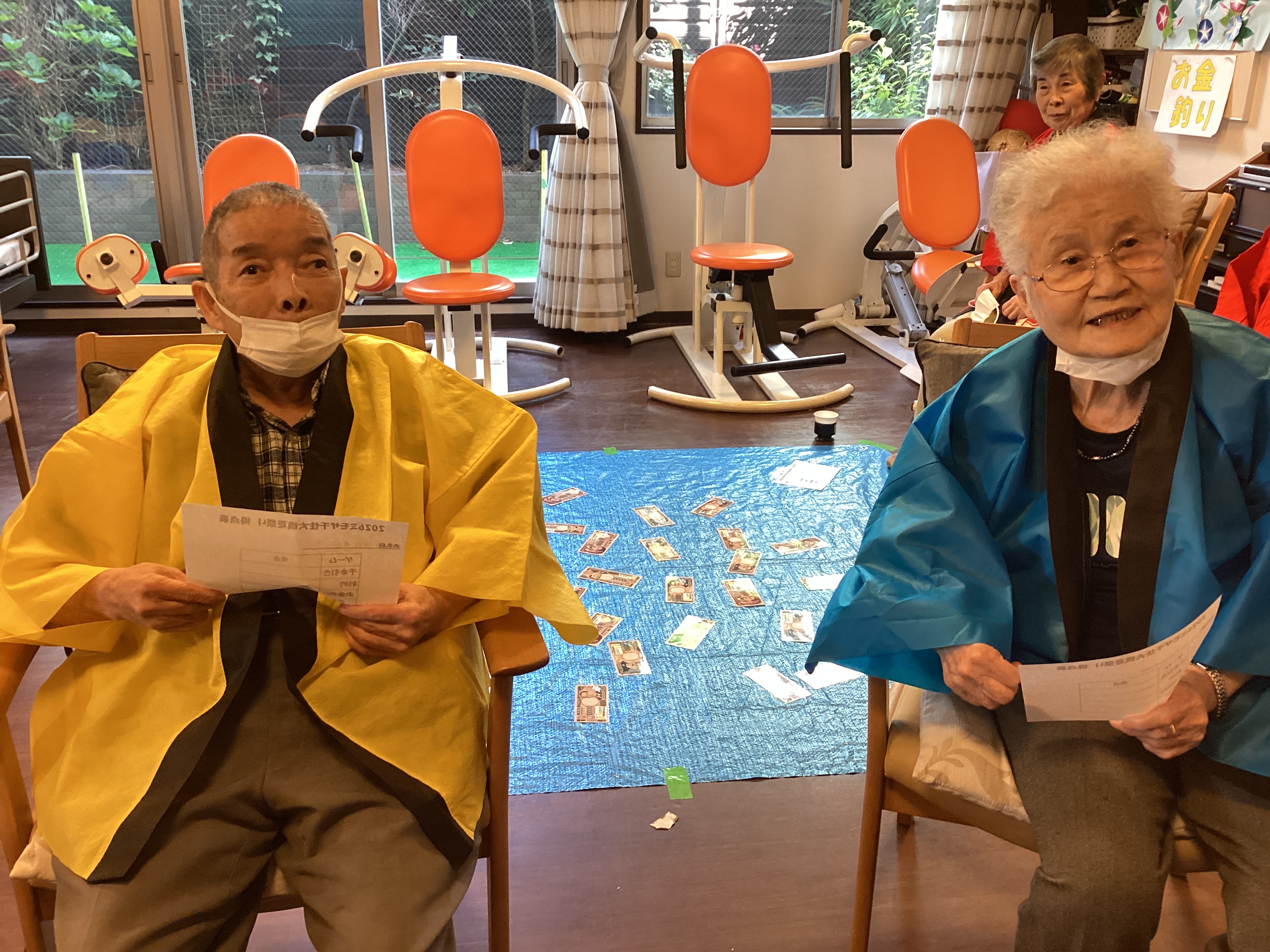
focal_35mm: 31
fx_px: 1137
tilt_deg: -20.5
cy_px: 476
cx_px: 635
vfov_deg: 45.4
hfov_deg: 58.4
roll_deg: -1.5
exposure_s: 1/50
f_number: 2.4
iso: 200
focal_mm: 3.3
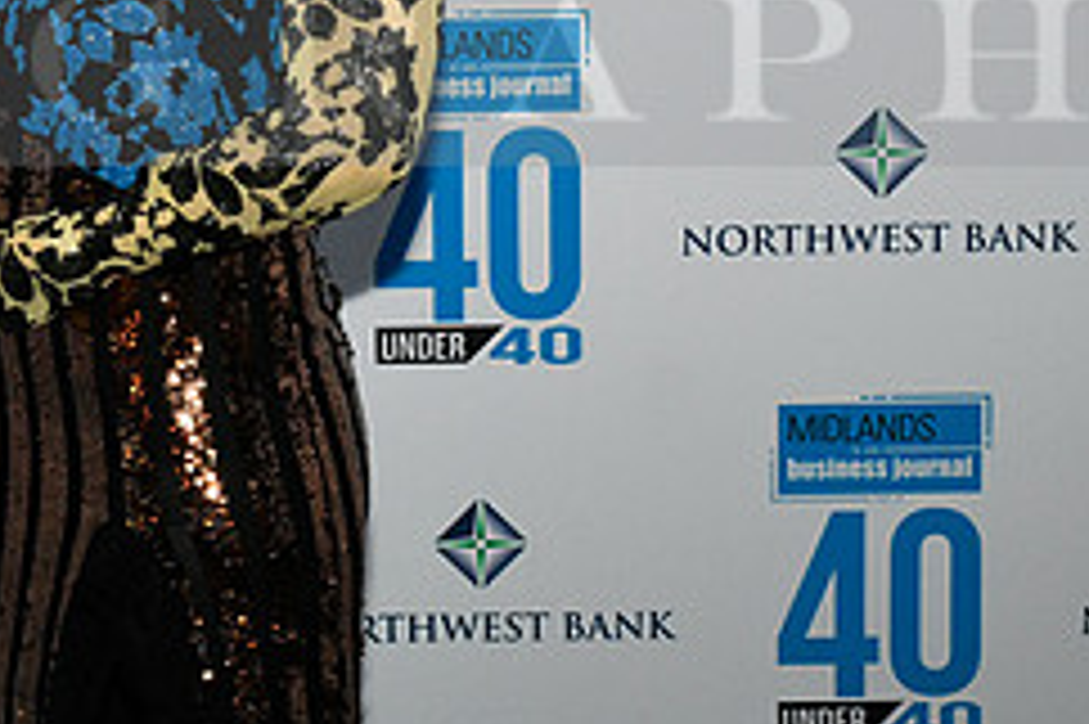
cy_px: -124
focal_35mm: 108
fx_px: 3265
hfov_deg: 18.7
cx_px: 135
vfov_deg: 12.4
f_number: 11
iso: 6400
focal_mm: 45
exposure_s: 1/60
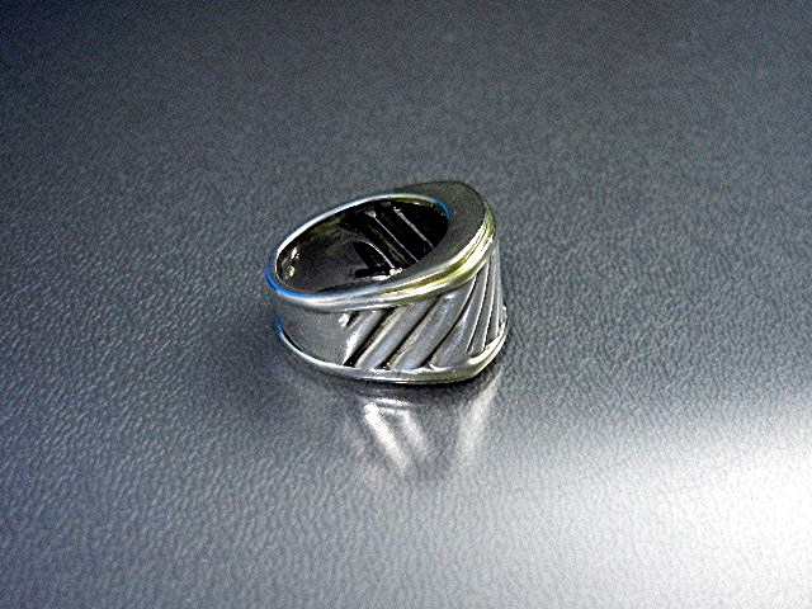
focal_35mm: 59
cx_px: 406
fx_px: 1384
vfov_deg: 24.8
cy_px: 304
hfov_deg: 32.7
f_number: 8
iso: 800
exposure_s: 1/30
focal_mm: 10.6
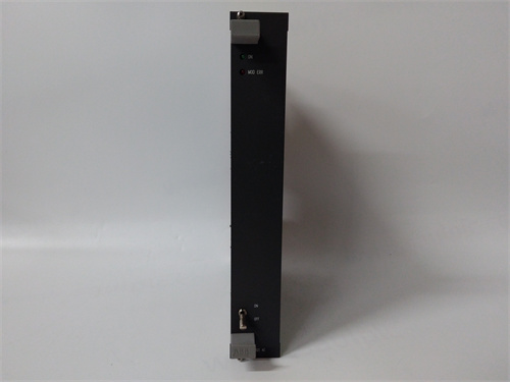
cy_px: 191
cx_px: 255
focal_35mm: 27
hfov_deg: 65.3
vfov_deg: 51.4
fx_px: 398
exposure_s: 1/33
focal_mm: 3.79
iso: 312
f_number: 2
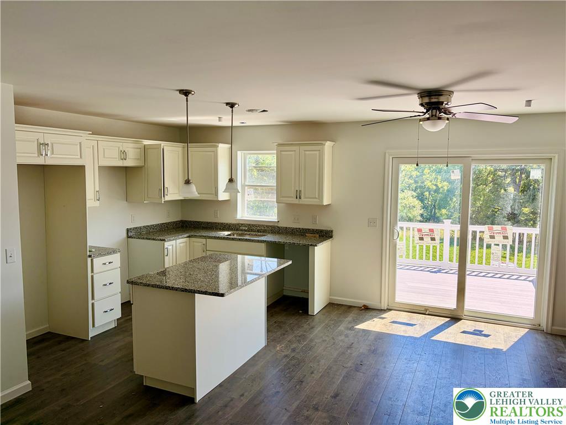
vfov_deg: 53.1
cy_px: 212
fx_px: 425
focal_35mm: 26
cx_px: 283
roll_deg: +0.3
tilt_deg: -5.0
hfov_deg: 67.3
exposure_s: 1/503
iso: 64
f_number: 1.6
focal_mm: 5.96
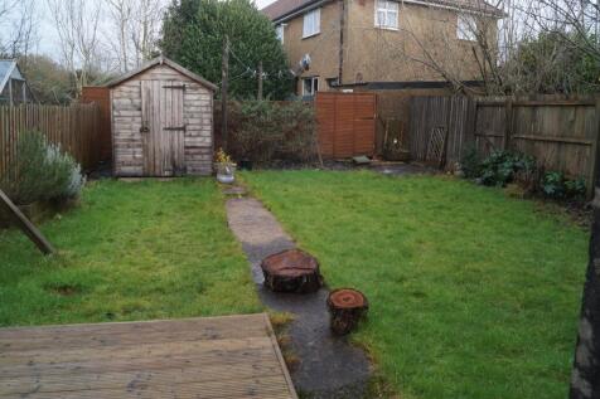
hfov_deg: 67.4
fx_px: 450
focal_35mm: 27
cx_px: 300
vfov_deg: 47.9
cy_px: 200
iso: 100
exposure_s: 1/80
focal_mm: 18
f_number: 5.6
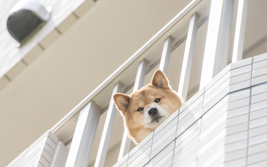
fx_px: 1761
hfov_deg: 8.7
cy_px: 100
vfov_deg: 5.4
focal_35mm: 242
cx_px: 119
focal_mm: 200
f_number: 5.6
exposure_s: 1/800
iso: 400
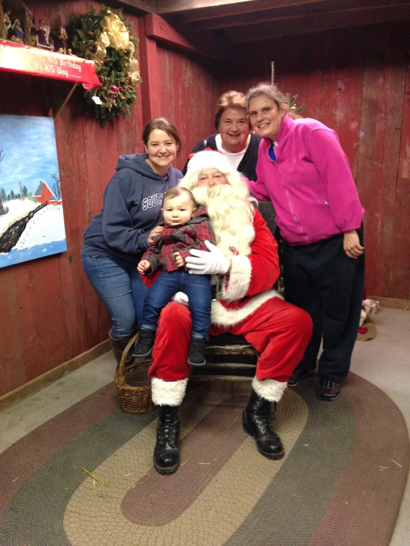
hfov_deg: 42.9
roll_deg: +0.7
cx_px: 205
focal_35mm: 33
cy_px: 273
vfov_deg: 55.4
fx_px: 521
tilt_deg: -15.9
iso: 250
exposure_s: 1/20
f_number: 2.4
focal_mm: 4.12
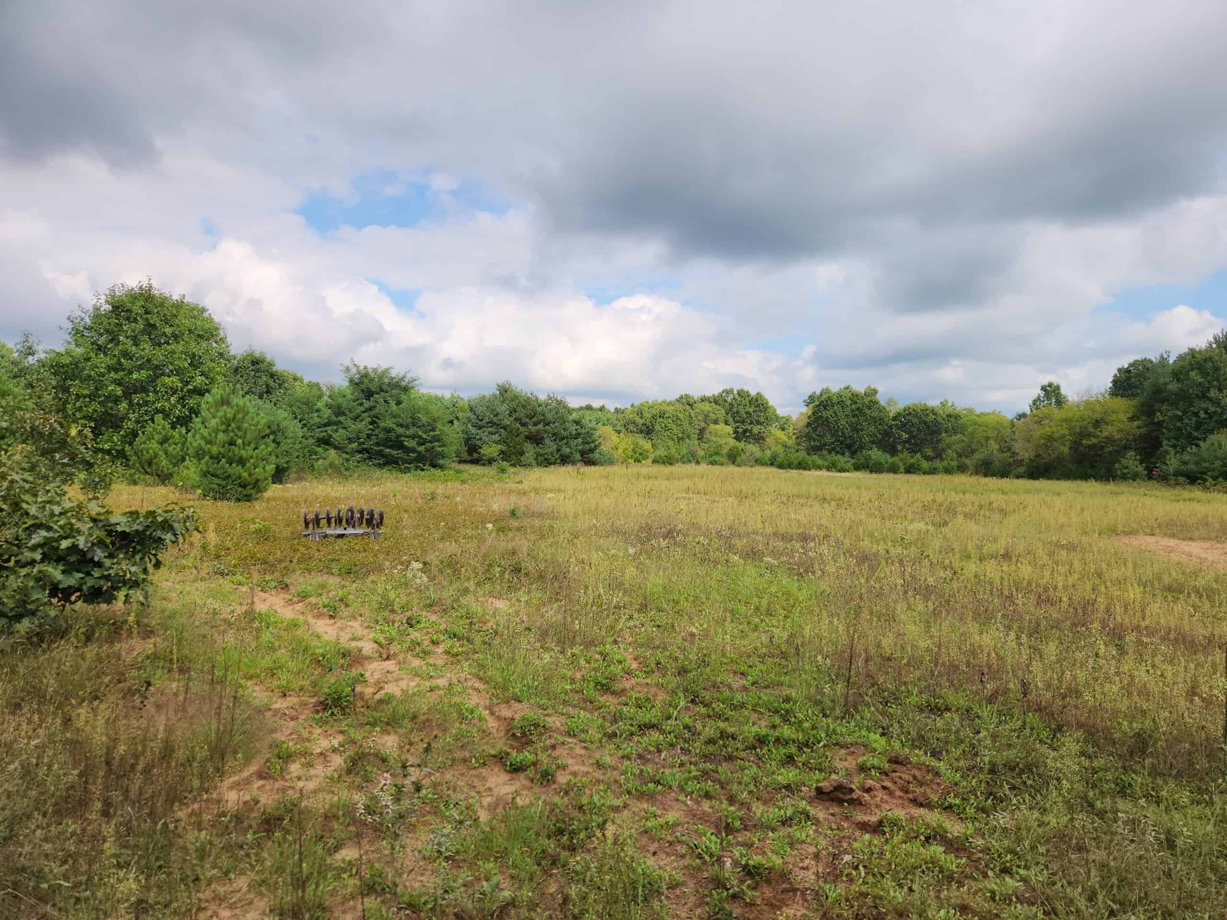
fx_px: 815
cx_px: 614
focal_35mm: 23
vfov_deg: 58.9
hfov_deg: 73.9
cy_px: 460
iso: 20
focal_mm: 5.4
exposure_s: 1/2000
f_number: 1.8
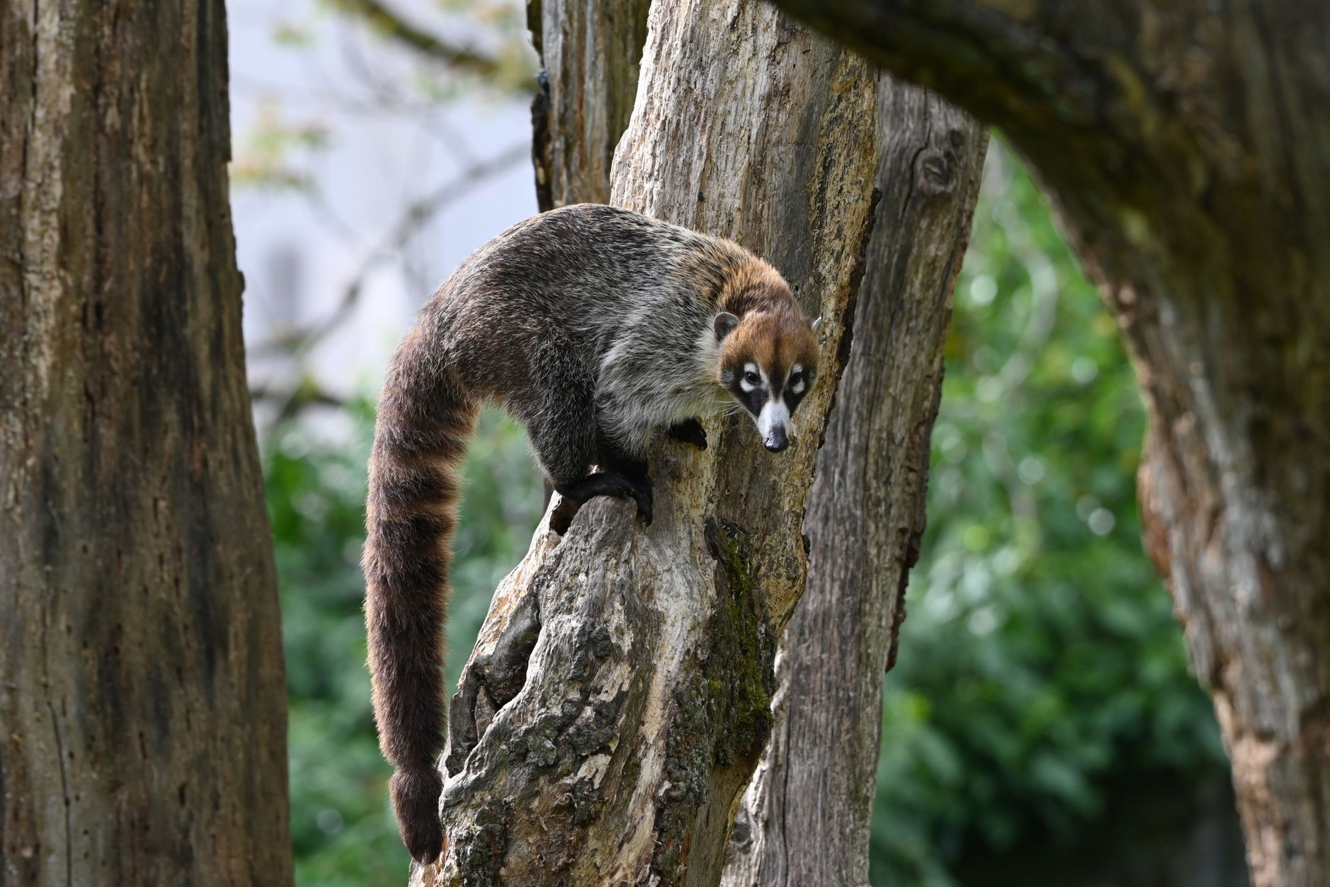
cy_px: 444
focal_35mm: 420
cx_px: 665
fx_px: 15515
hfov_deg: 4.9
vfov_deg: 3.3
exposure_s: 1/400
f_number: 5.6
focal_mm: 280
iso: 400
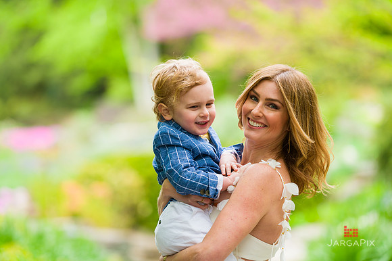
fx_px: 1904
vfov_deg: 7.8
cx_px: 196
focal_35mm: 175
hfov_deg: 11.8
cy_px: 130
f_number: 3.2
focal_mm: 175
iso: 200
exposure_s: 1/320
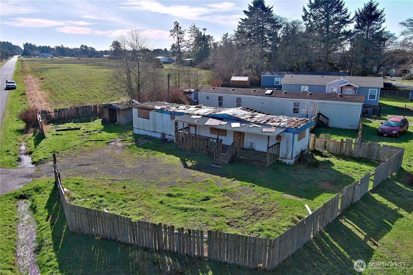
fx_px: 333
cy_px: 138
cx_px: 206
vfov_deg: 45.0
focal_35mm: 29
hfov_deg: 63.7
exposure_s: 1/829
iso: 100
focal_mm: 10.57
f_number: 2.8
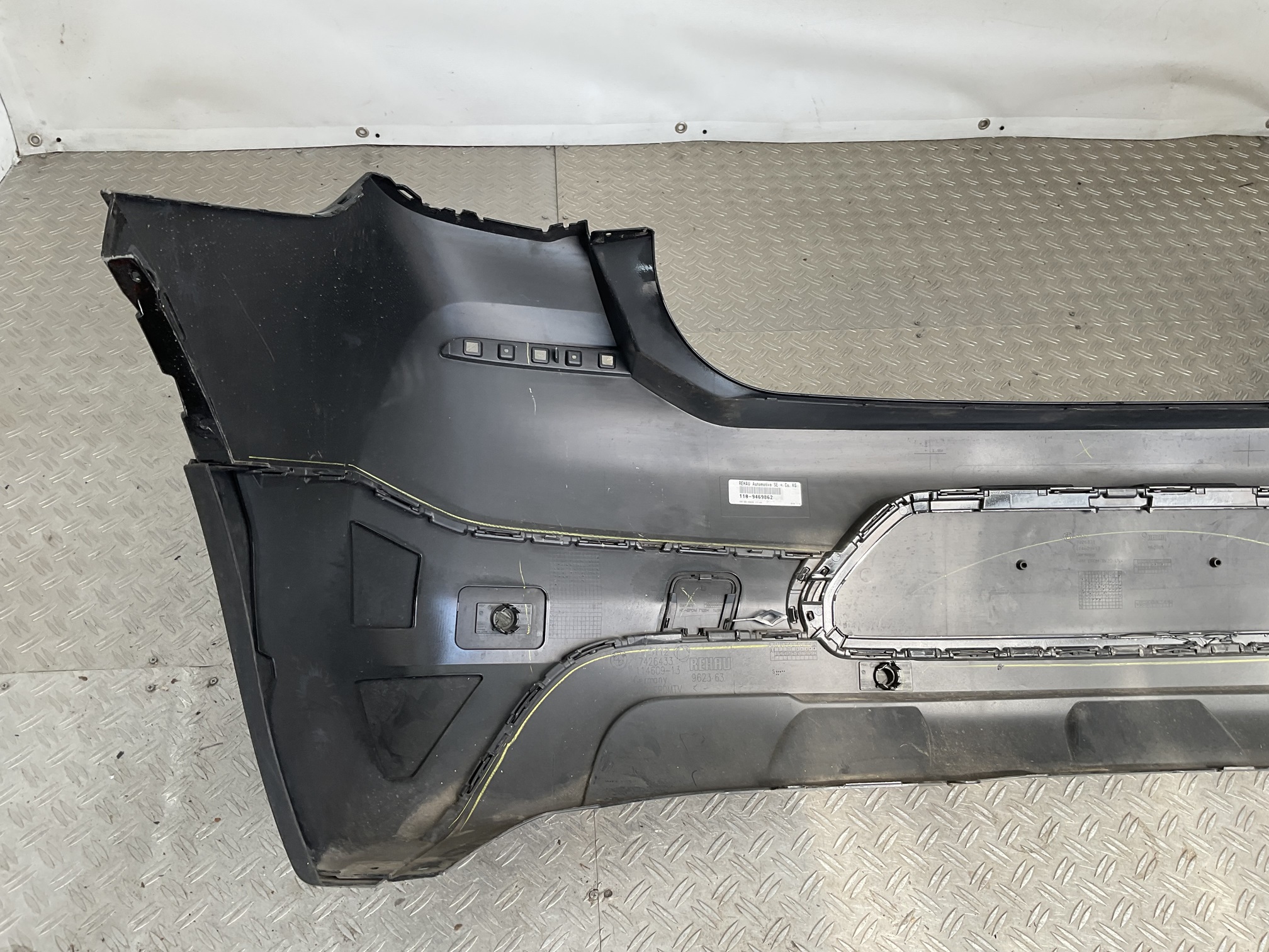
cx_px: 634
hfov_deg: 61.7
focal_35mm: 29
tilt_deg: -45.6
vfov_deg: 48.2
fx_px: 1063
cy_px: 476
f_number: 1.8
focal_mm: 3
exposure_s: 1/196
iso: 16
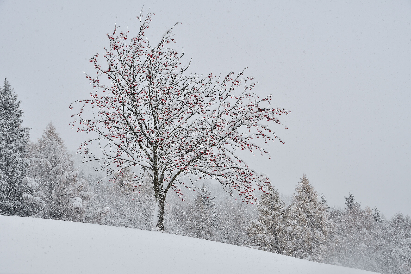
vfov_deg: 18.9
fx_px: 822
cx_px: 206
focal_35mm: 72
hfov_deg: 28.1
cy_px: 137
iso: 100
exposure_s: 1/320
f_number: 8
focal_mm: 48
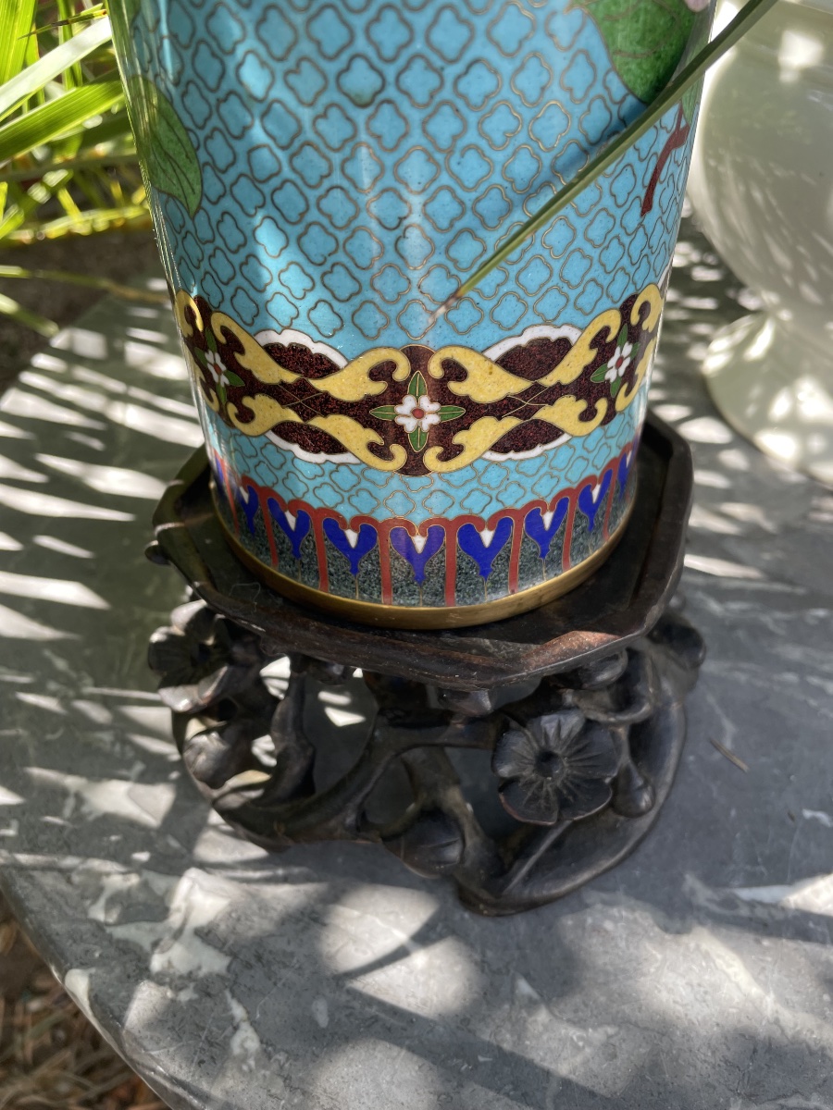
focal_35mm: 26
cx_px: 416
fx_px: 834
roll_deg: -2.0
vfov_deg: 67.3
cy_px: 555
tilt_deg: -42.5
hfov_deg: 53.1
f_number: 1.6
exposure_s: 1/225
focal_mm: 4.2
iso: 32
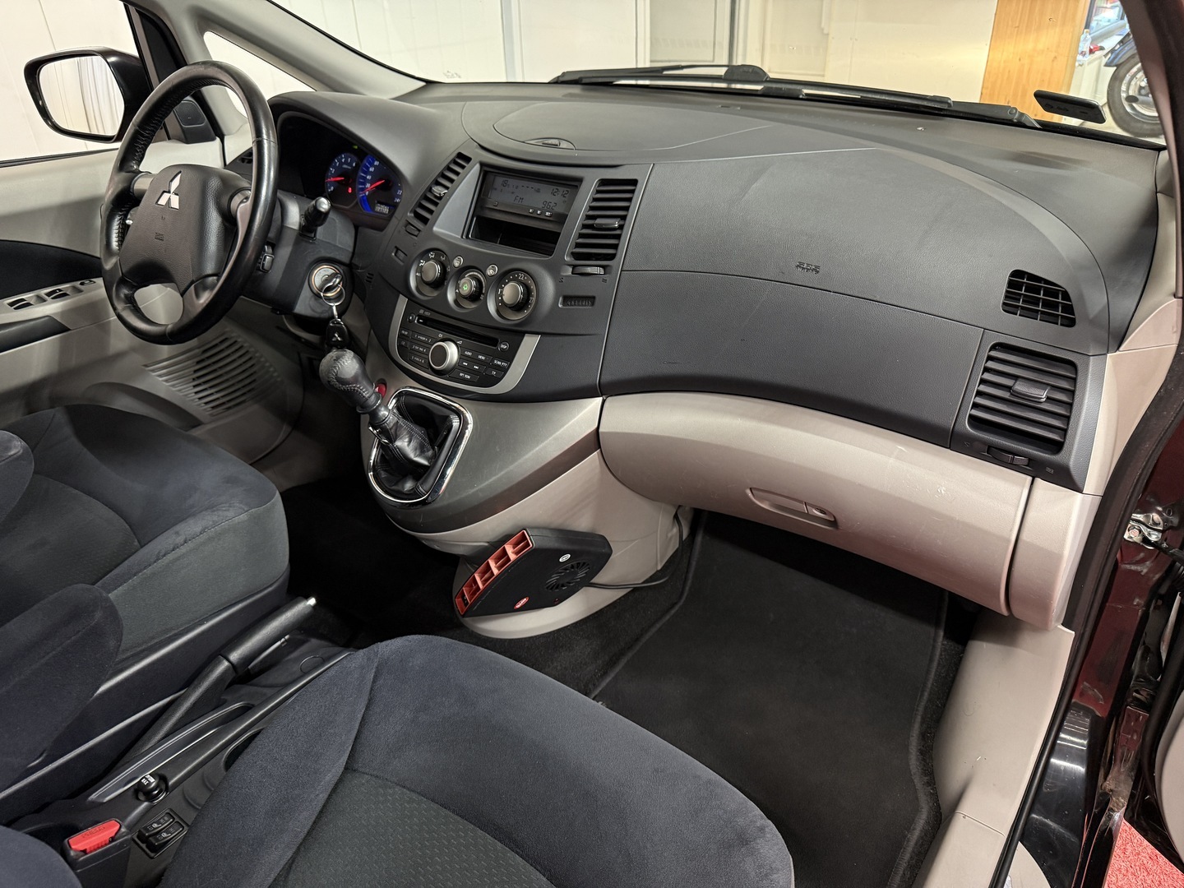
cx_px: 592
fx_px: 821
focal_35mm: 24
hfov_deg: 71.6
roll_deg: +2.5
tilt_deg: -30.1
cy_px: 444
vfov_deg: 56.8
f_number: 1.78
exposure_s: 1/60
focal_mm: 6.76
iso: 320
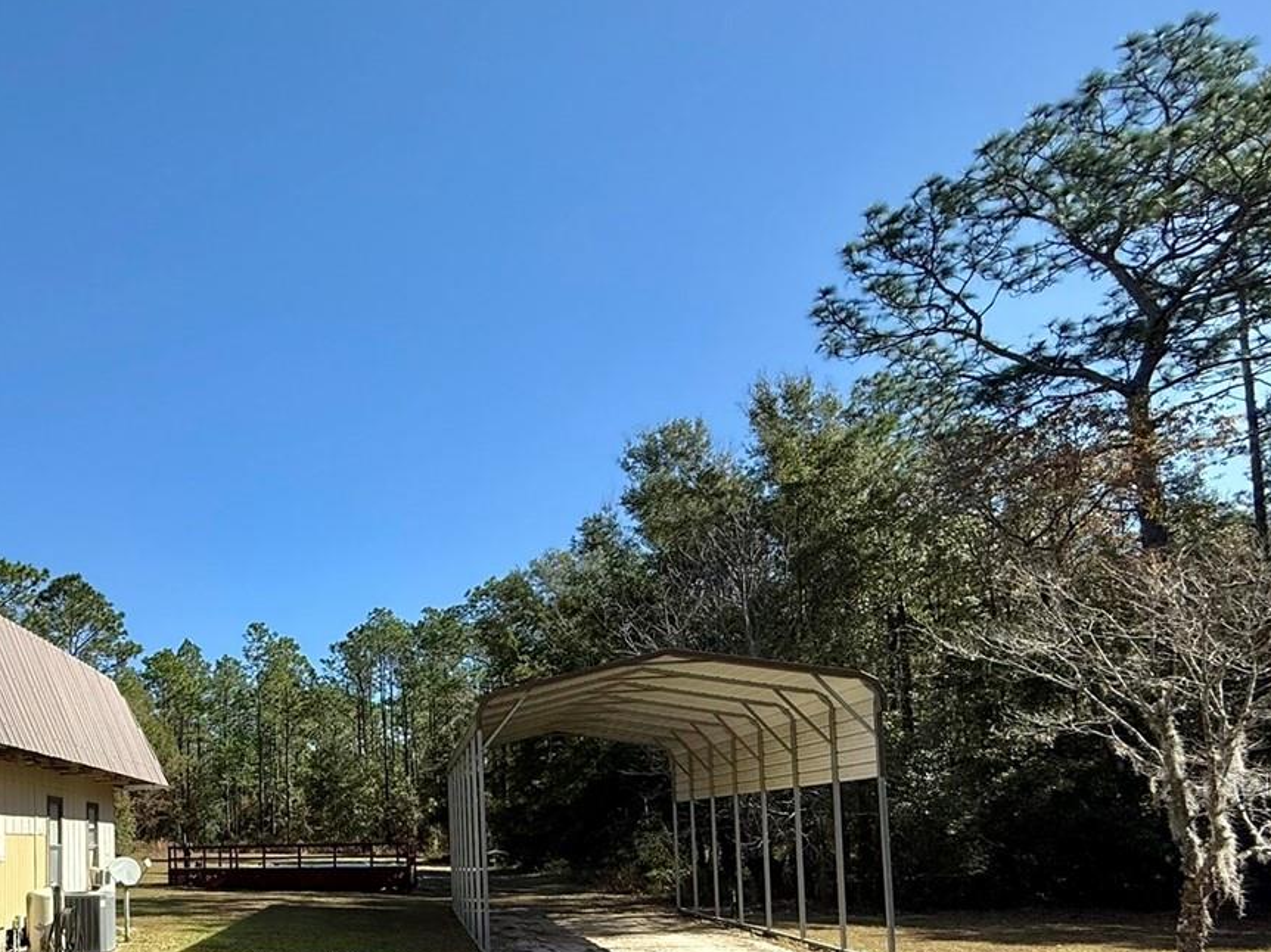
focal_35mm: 26
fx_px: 954
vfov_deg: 49.4
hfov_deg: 59.6
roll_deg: +1.4
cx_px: 183
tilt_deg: +4.1
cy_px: 784
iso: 50
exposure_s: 1/1613
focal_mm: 2.22
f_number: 2.2
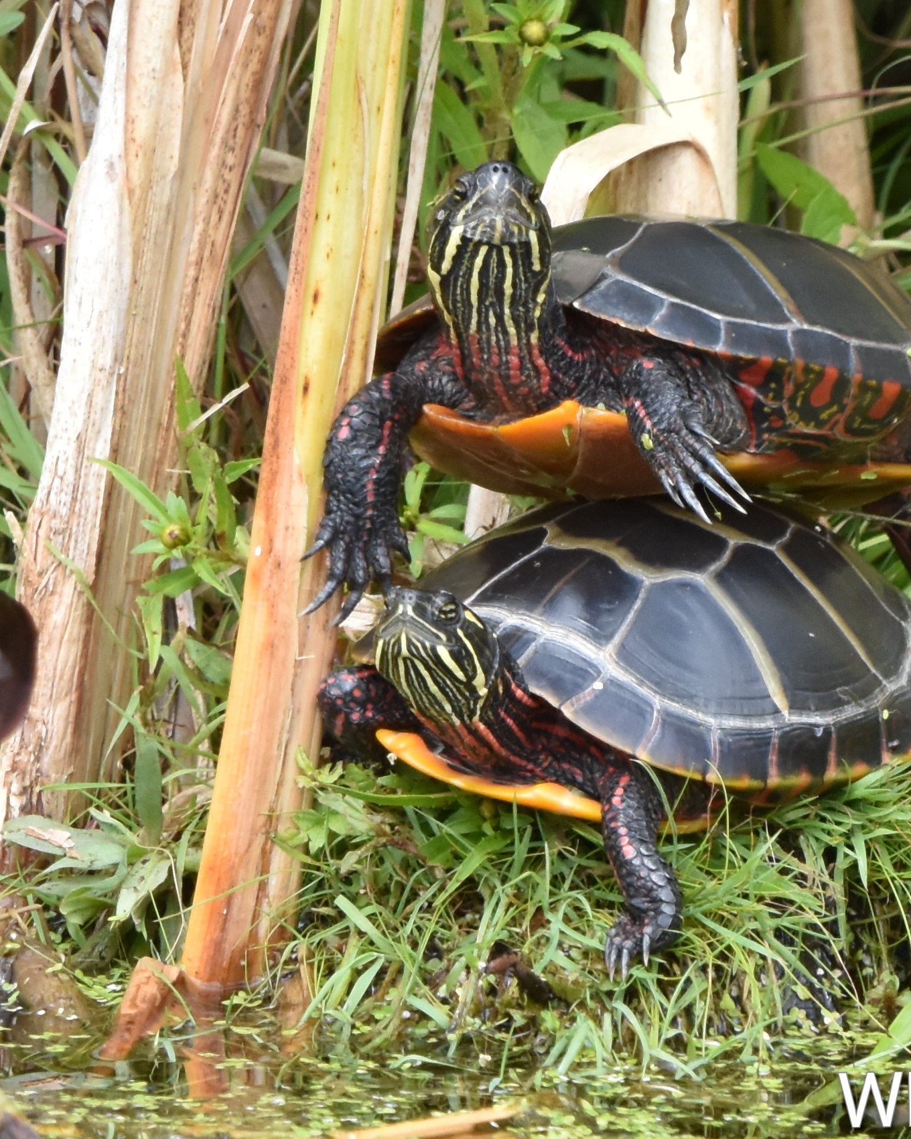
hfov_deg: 1.3
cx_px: 689
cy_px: 570
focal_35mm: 1165
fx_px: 39278
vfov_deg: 1.7
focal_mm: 550
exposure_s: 1/1000
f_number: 8
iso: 1000
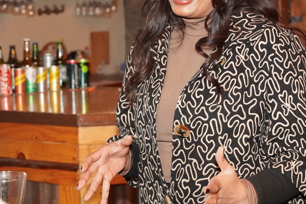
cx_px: 182
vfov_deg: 14.5
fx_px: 799
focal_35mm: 94
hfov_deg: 21.7
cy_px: 43
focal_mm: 45
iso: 6400
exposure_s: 1/160
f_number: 4
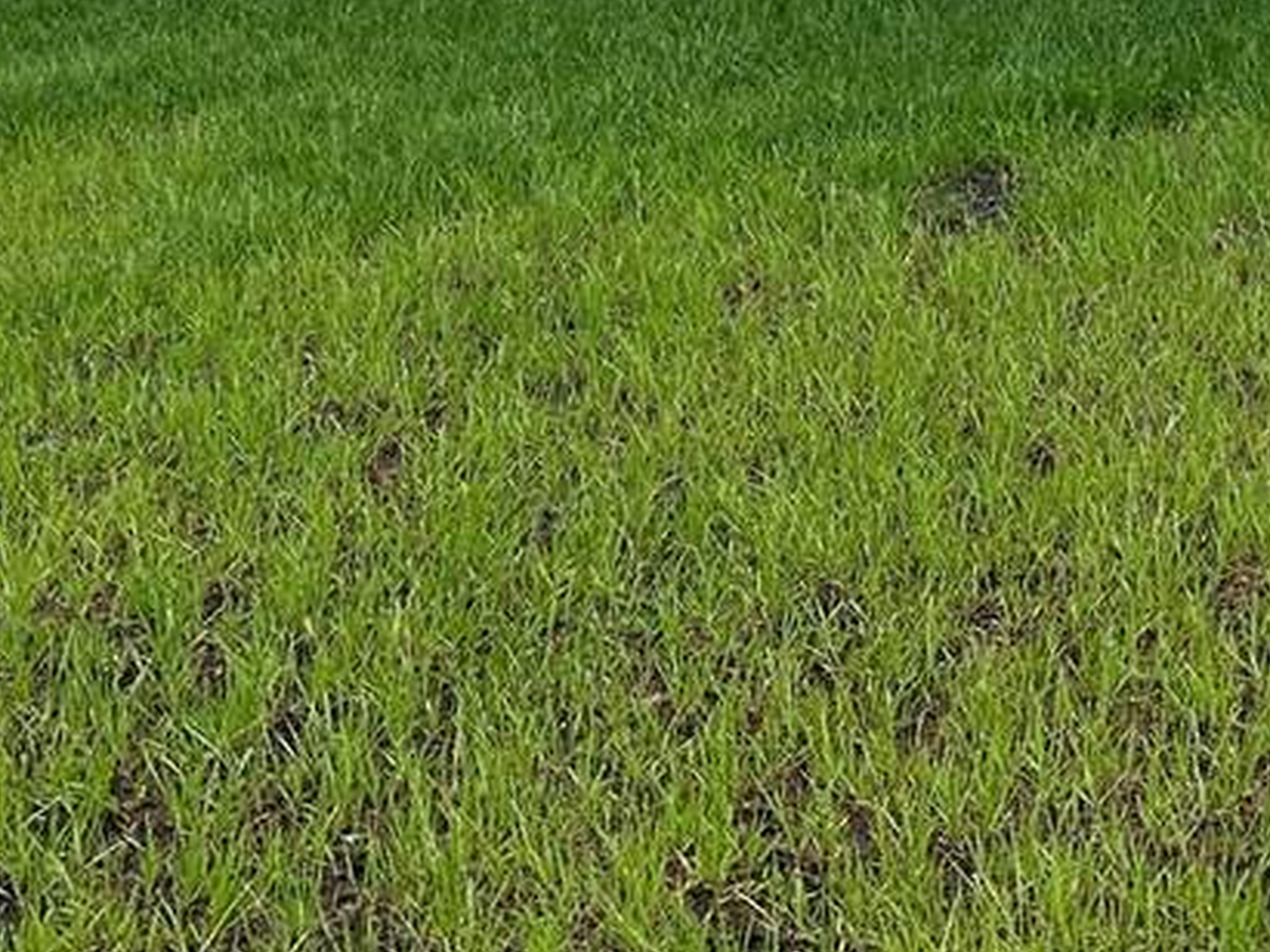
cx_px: 1193
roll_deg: +2.8
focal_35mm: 81
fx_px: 2971
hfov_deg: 23.4
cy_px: -457
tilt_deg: +2.8
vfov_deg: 16.6
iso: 50
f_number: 1.5
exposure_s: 1/1395
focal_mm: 5.7
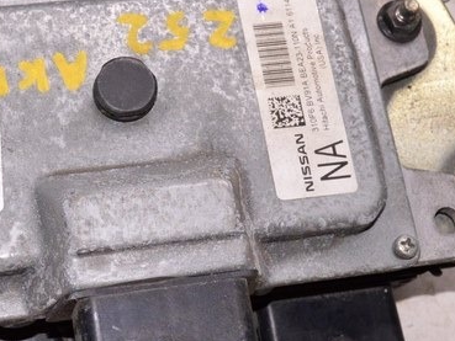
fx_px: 1262
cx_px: 128
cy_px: 135
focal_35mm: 96
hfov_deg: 20.3
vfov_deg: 15.4
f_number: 8
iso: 1600
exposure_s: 1/160
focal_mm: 24
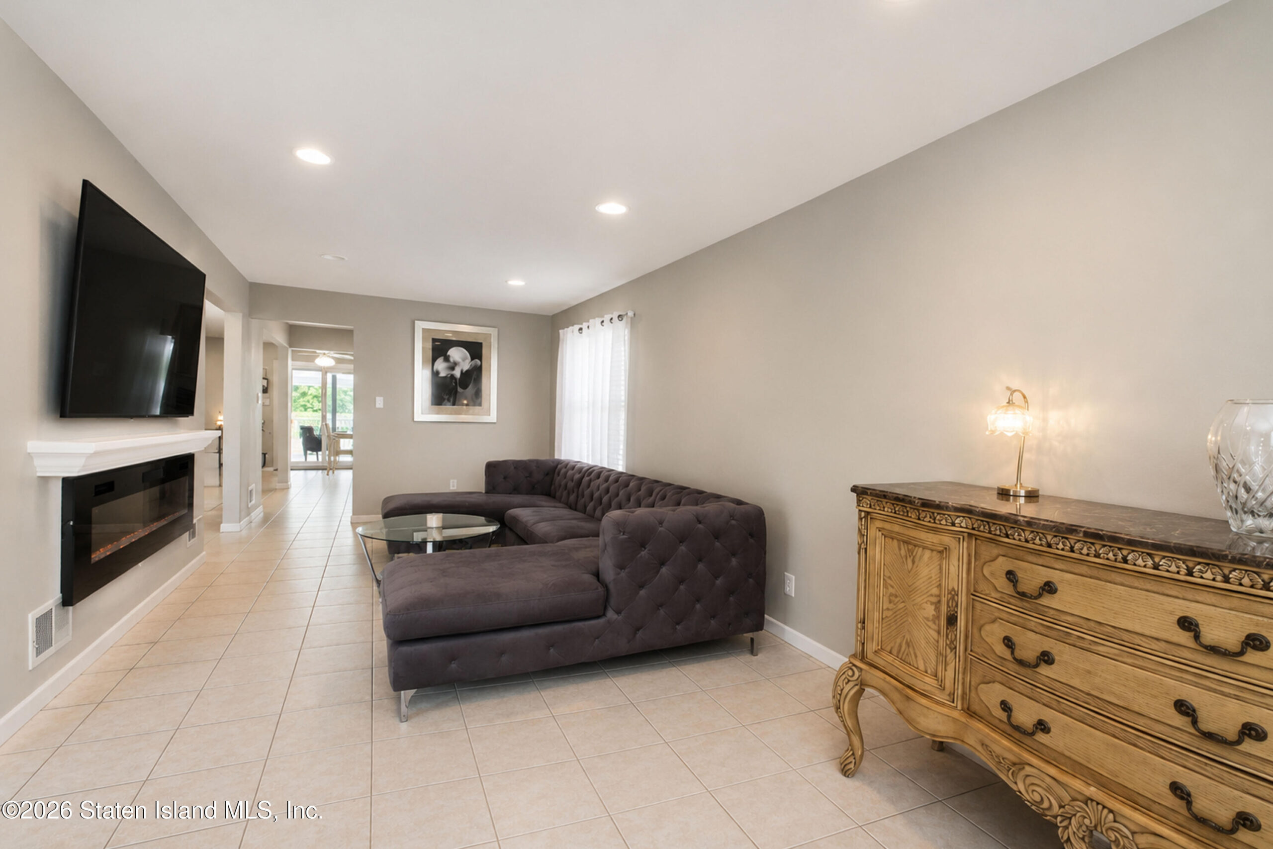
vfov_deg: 77.3
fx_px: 530
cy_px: 424
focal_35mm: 15
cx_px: 636
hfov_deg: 100.4
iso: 1600
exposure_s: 1/60
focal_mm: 10
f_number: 10
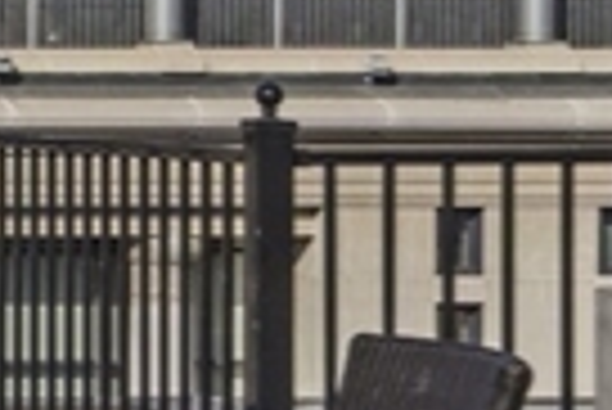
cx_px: -1422
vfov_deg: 5.9
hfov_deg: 7.4
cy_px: 34
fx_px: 3965
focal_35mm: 233
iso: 320
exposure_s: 1/400
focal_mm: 31
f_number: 11
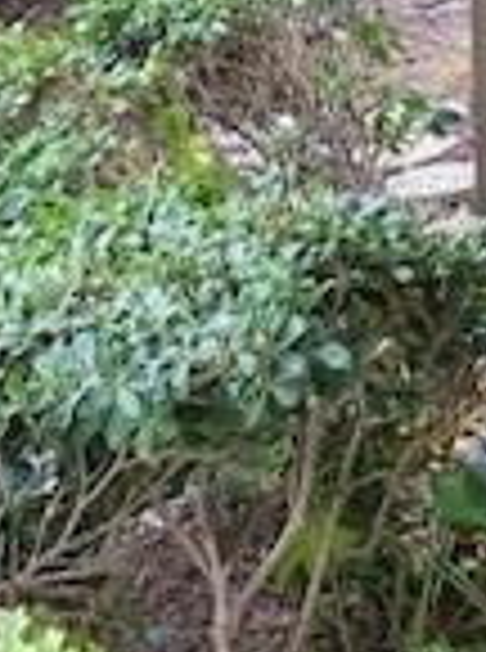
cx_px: 598
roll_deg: +0.3
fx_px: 2332
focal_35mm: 124
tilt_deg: -10.2
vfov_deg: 15.6
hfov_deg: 11.6
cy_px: -31
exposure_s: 1/120
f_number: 1.8
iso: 40
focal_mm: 3.99
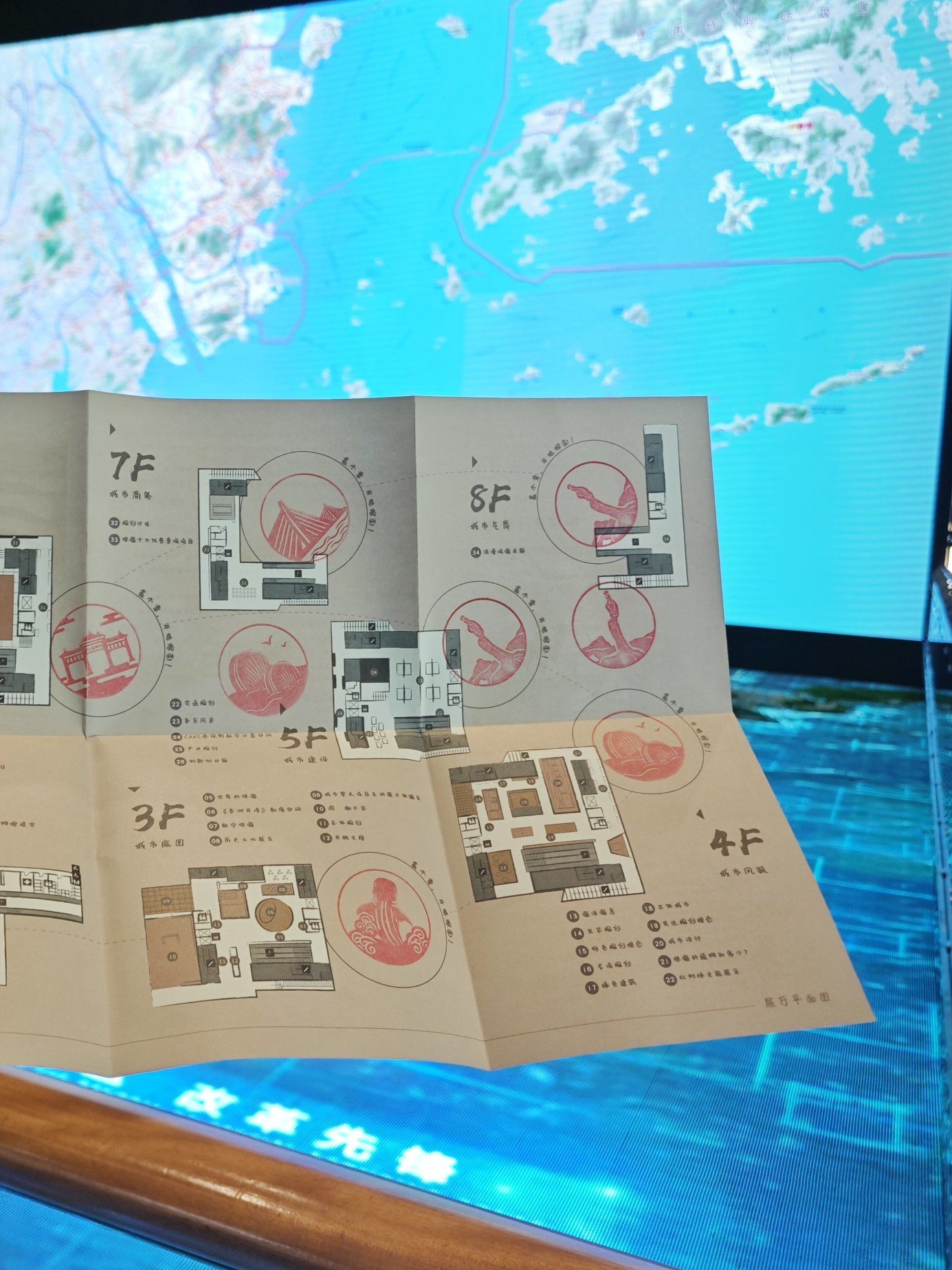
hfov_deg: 41.0
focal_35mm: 34
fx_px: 1247
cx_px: 277
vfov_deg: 53.9
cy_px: 583
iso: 250
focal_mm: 5.43
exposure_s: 1/96.2
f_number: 1.8
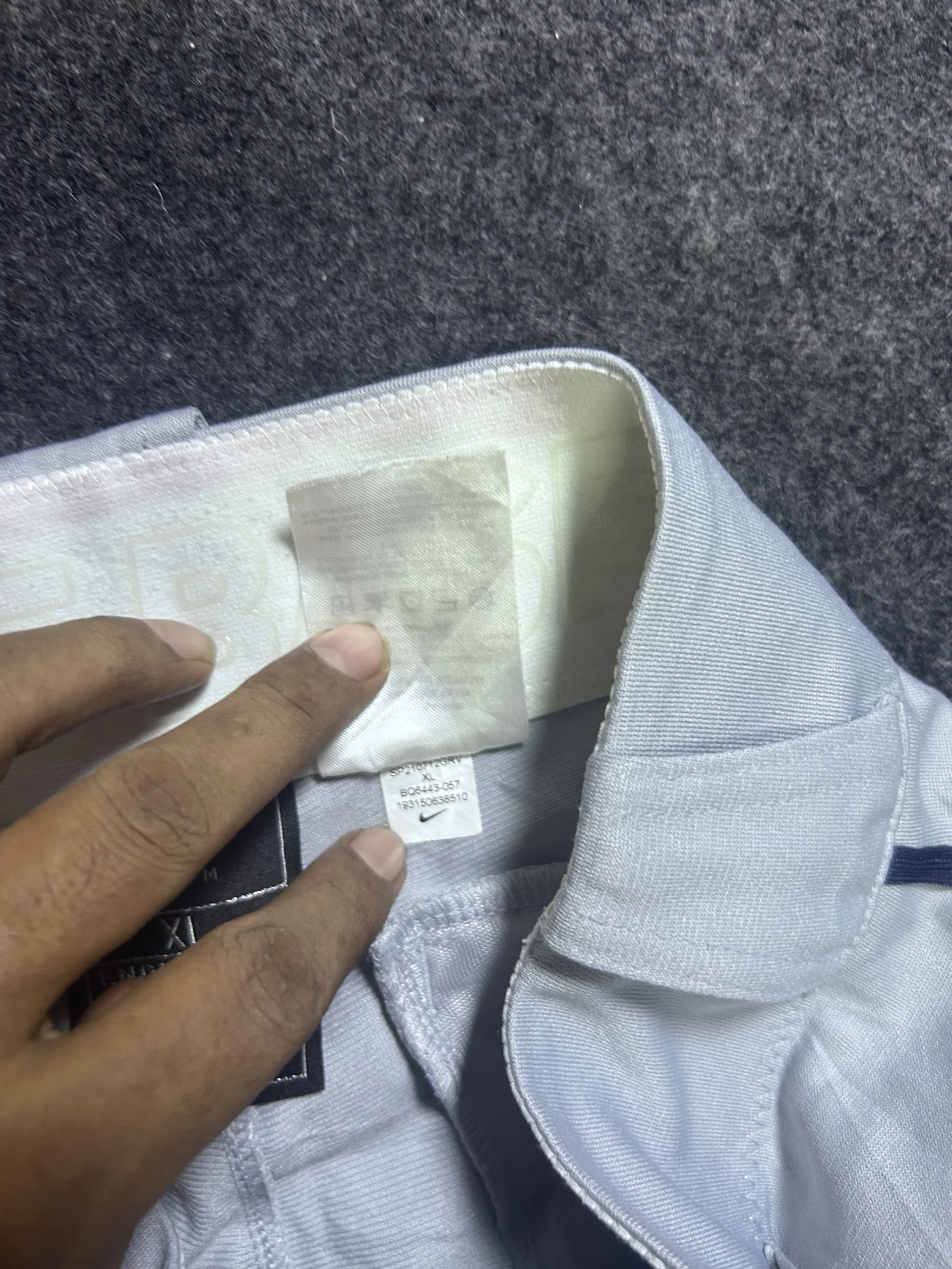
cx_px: 476
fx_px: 953
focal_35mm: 26
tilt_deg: -61.0
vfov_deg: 67.3
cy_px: 634
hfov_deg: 53.1
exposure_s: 1/50
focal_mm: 5.7
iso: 125
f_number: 1.5
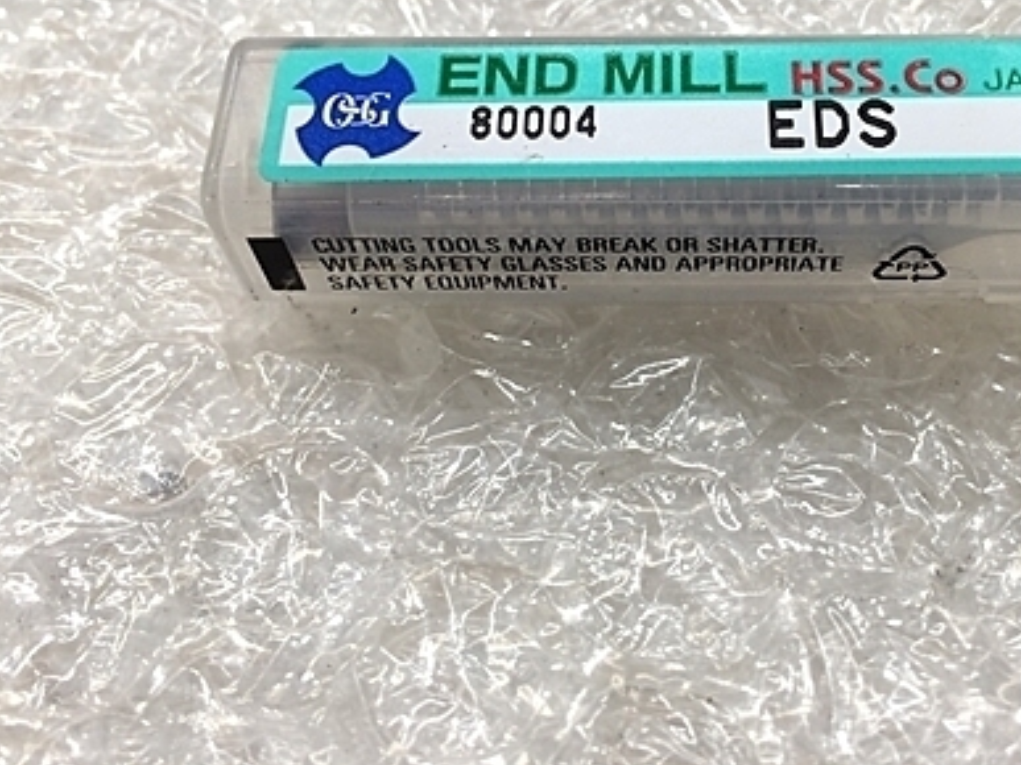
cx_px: 665
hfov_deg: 39.3
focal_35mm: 48
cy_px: 150
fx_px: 1415
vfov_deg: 29.5
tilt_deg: -55.2
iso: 40
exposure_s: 1/30
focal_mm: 4.15
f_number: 2.2
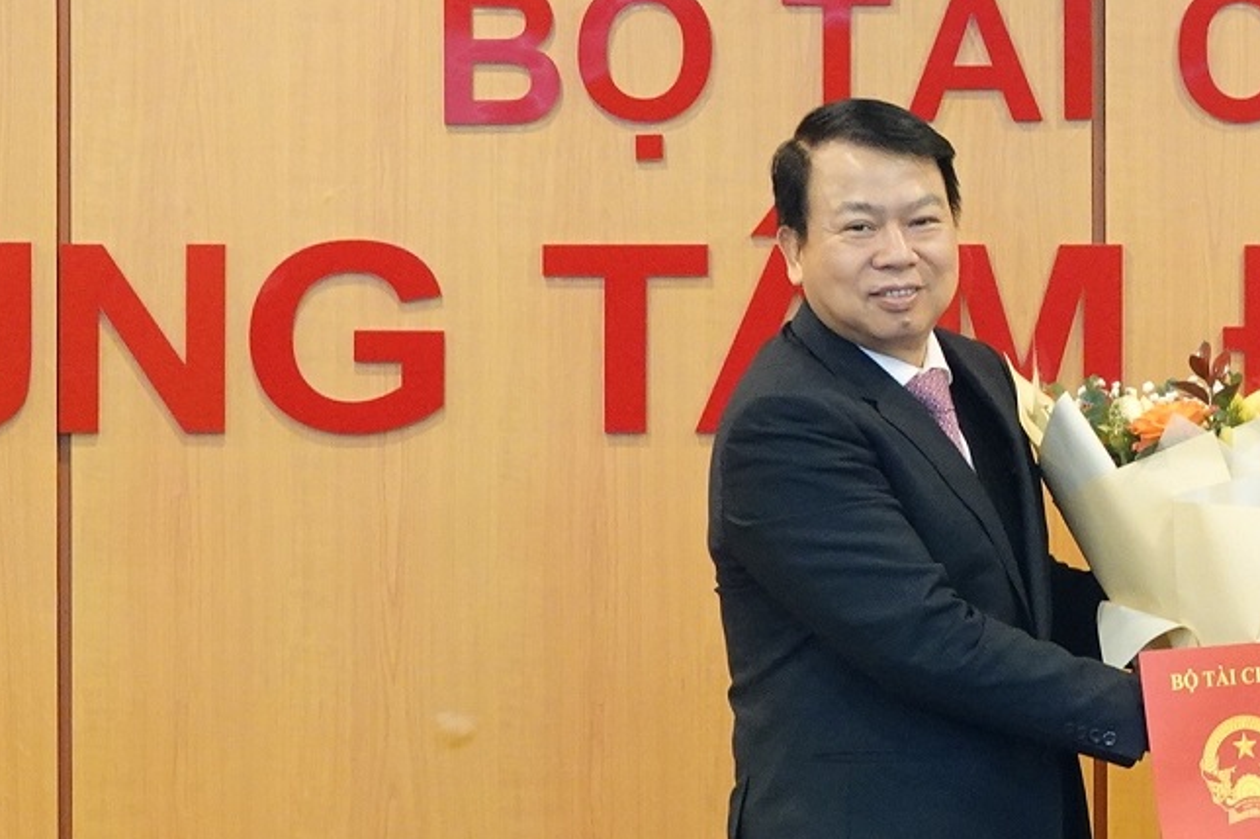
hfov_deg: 11.1
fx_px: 6438
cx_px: 1162
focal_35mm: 184
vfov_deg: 7.5
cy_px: 350
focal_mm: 28.91
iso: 1250
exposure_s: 1/40
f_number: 3.5
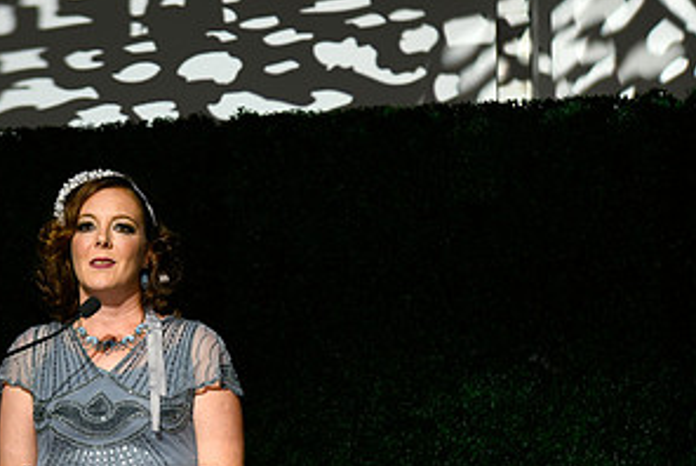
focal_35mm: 137
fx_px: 2651
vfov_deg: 10.0
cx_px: 101
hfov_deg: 14.8
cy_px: 324
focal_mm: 70
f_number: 5
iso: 640
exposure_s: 1/160
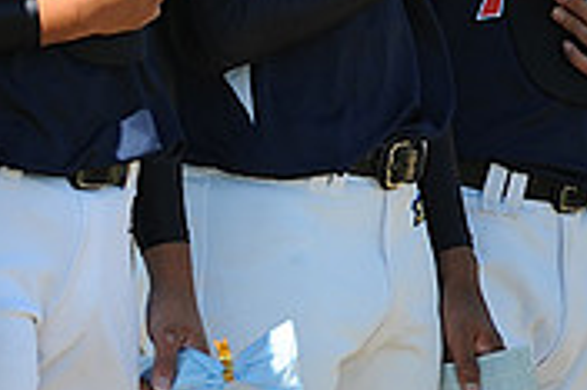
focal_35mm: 1479
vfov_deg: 0.9
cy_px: -235
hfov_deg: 1.4
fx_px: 24093
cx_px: -250
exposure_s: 1/800
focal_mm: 300
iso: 200
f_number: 4
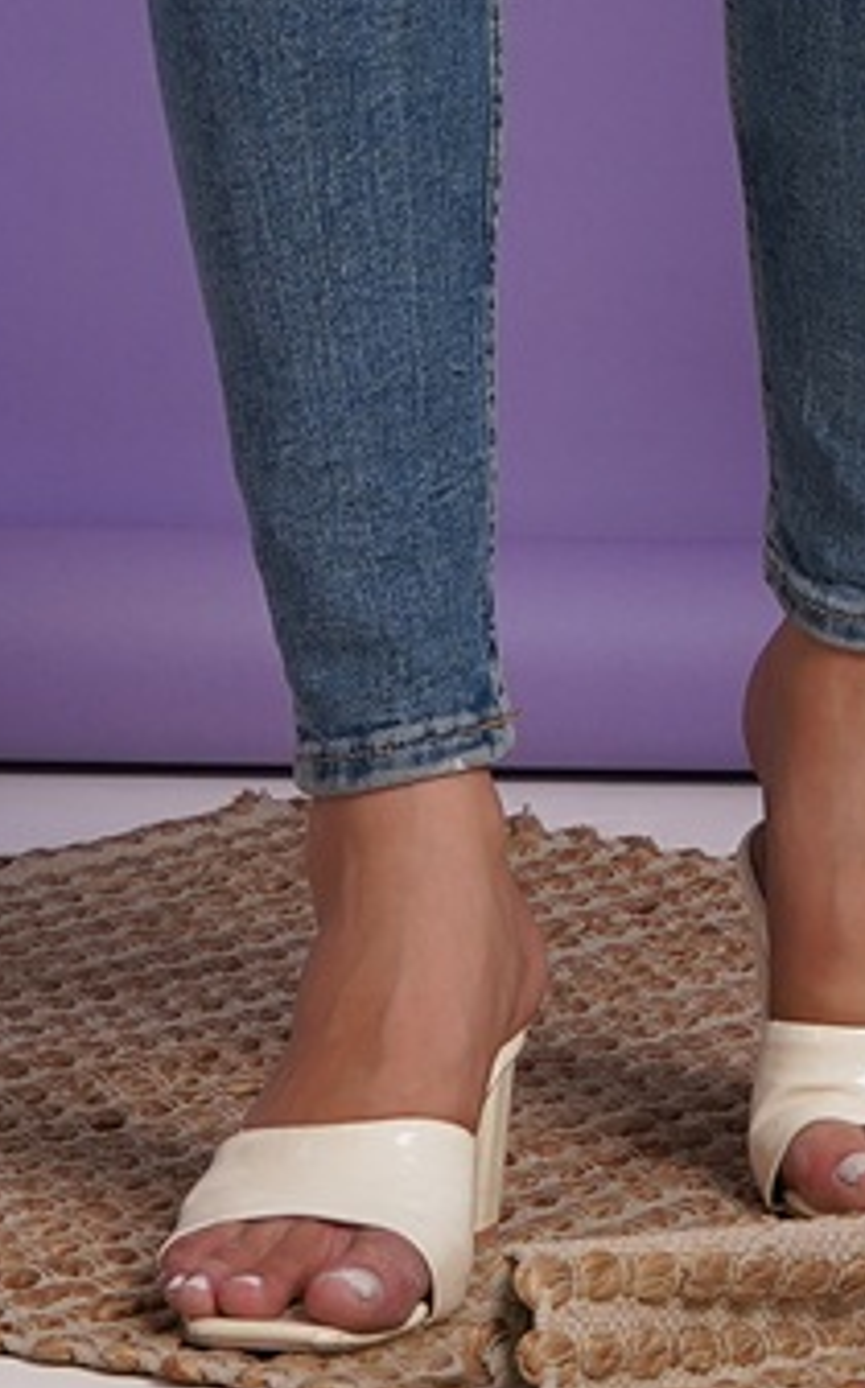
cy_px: -1561
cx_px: 544
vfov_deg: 6.1
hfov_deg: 3.9
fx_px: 12701
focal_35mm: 336
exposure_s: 1/125
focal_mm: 74
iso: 250
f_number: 11
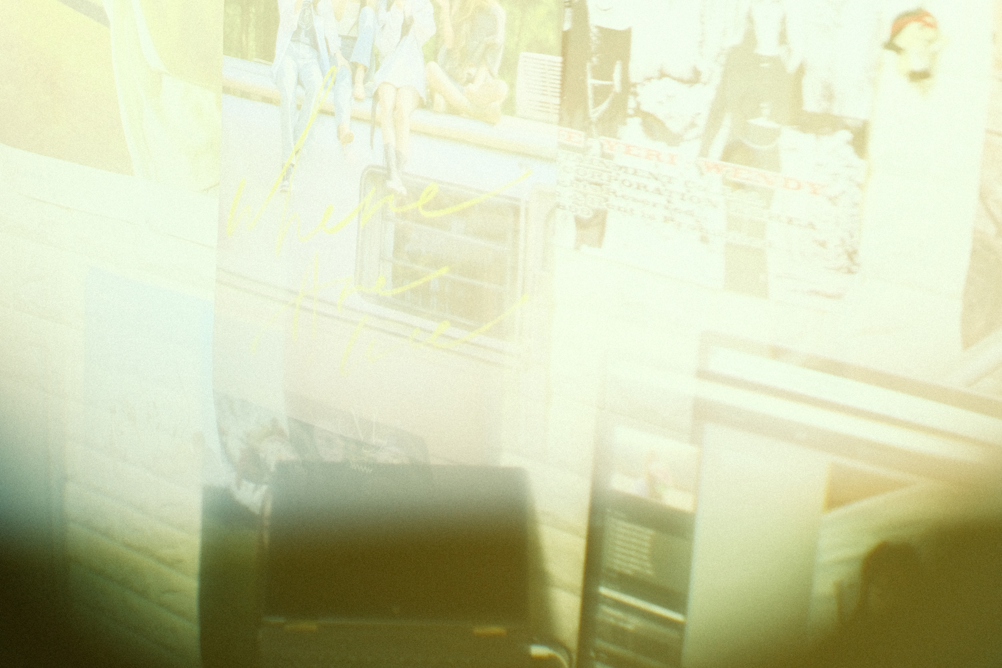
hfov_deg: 24.2
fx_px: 2338
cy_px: 334
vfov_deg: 16.3
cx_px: 501
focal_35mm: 84
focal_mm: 56
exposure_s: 1/15
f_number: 1.2
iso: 800
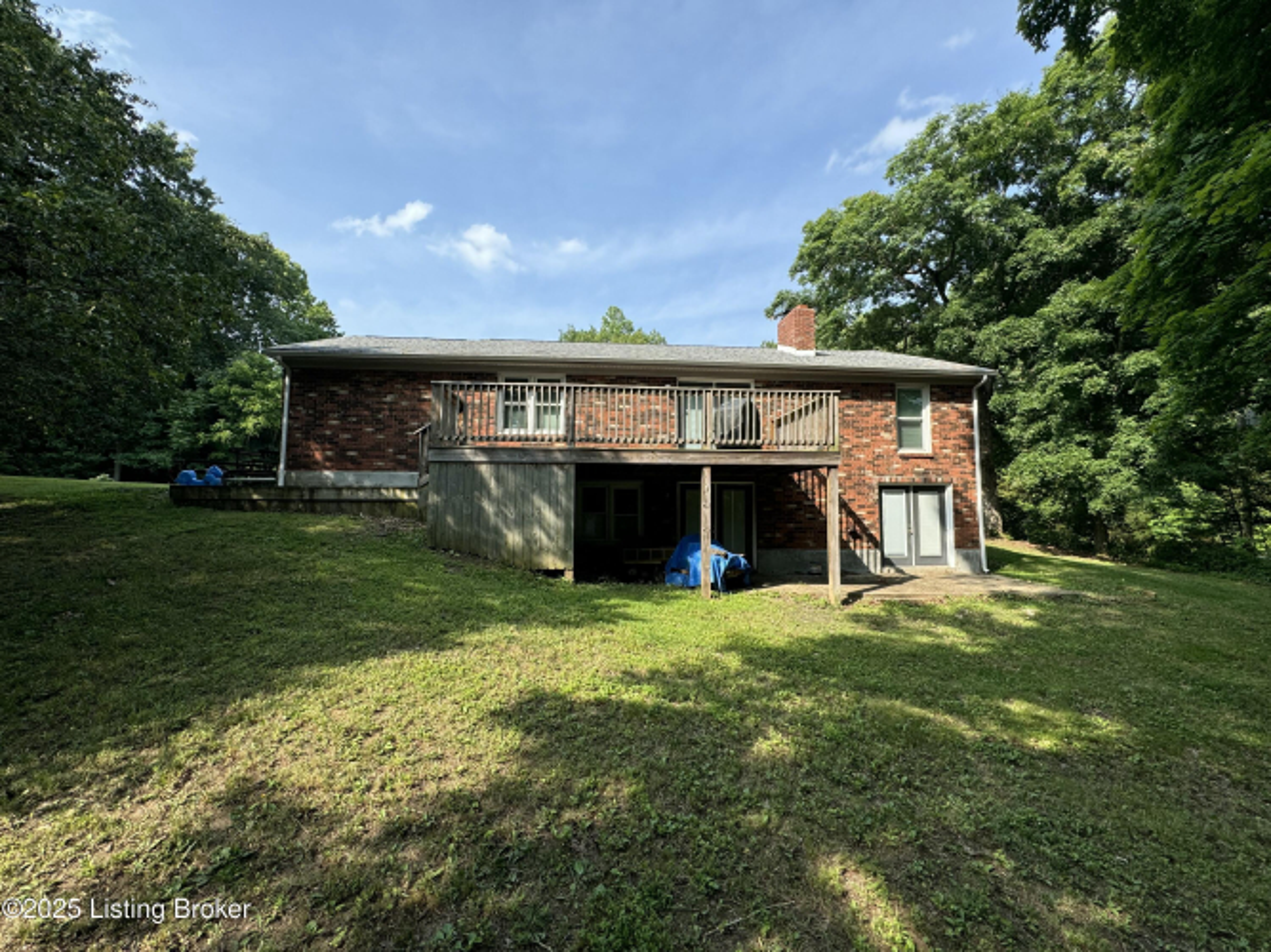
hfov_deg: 102.1
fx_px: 514
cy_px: 476
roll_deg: -0.1
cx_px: 636
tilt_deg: +2.3
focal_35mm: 14
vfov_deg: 85.7
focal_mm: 2.22
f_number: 2.2
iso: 50
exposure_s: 1/749
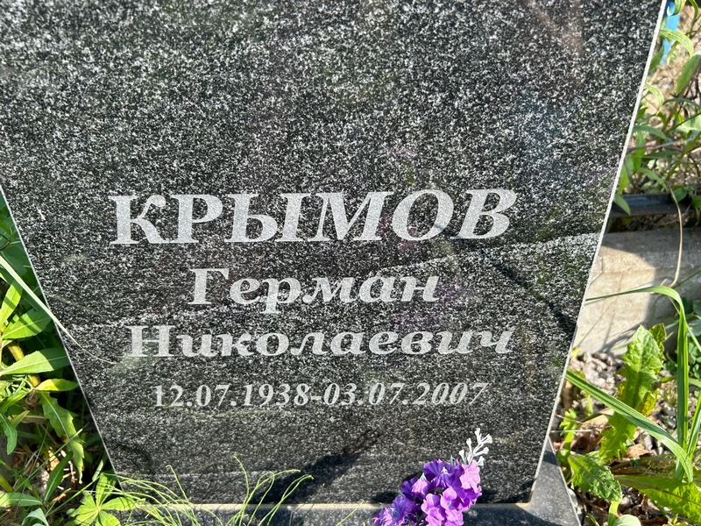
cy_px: 263
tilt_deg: -30.6
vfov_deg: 53.1
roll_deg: +5.2
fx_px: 527
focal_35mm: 26
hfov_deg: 67.3
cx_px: 350
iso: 50
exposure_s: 1/873
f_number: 1.5
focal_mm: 5.7
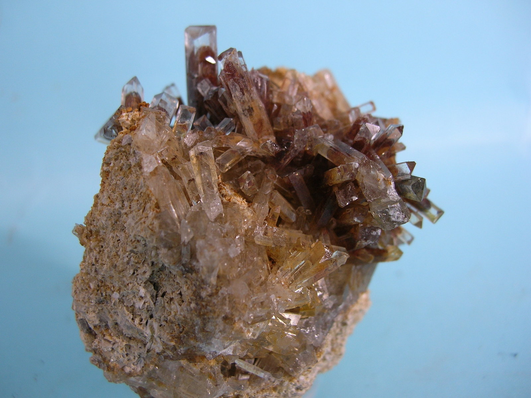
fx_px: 552
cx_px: 266
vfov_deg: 39.6
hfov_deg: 51.4
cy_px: 199
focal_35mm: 36
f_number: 2.7
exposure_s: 1/77.2
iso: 50
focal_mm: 6
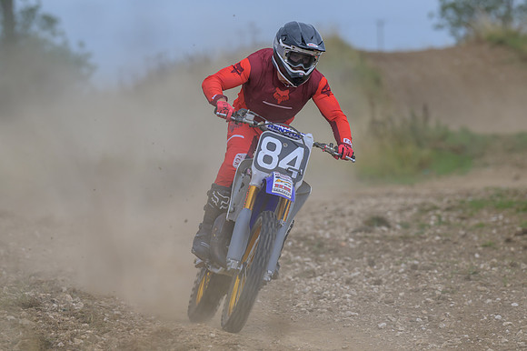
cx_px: 259
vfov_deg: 4.1
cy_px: 197
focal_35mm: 339
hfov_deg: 6.1
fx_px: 4957
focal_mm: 200
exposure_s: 1/400
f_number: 4
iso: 64
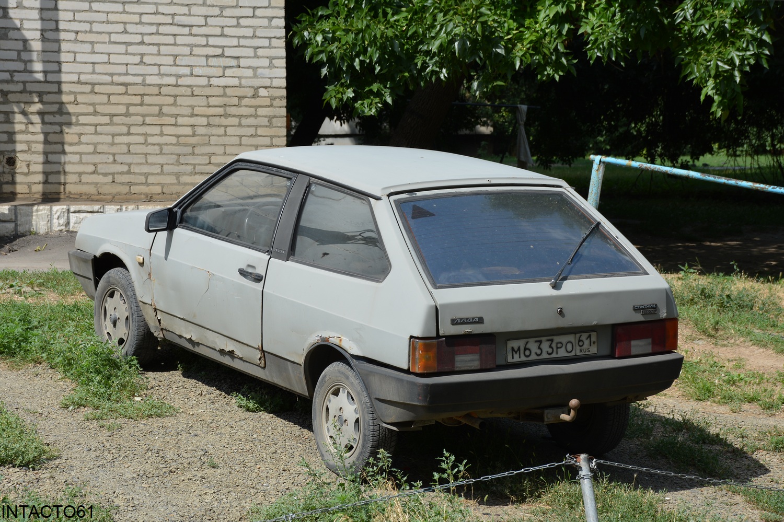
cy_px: 261
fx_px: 2025
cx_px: 392
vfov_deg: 14.7
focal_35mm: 93
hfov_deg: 21.9
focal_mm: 62
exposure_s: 1/250
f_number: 8
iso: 140
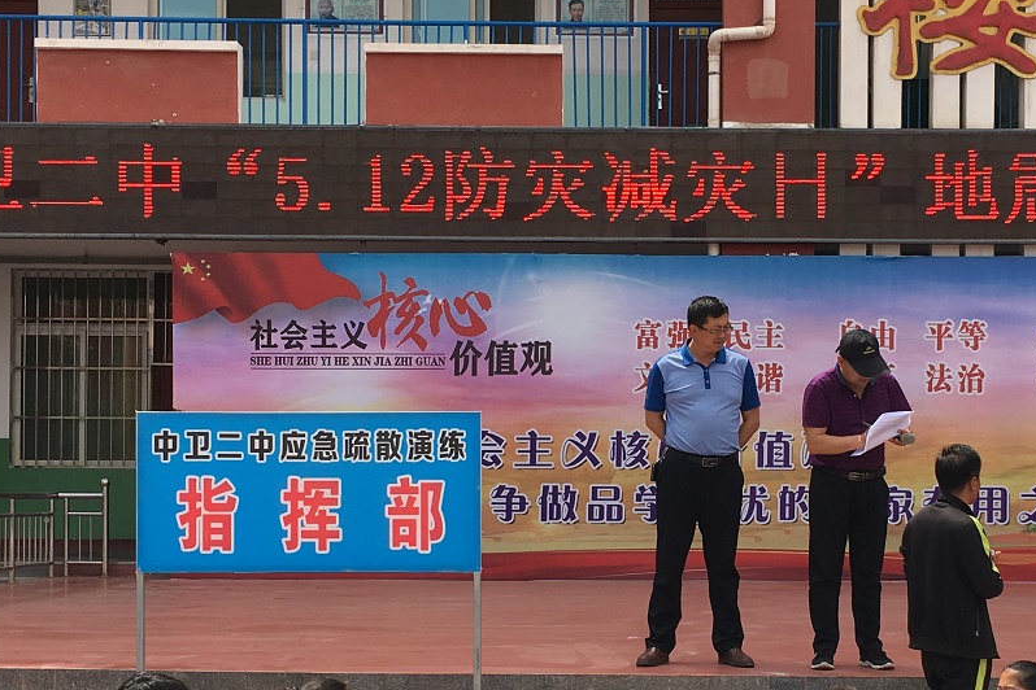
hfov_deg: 32.6
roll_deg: -0.8
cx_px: 698
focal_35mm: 61
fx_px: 1755
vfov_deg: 22.1
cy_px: 489
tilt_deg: +0.9
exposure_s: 1/785
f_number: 2.2
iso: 25
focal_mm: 4.15
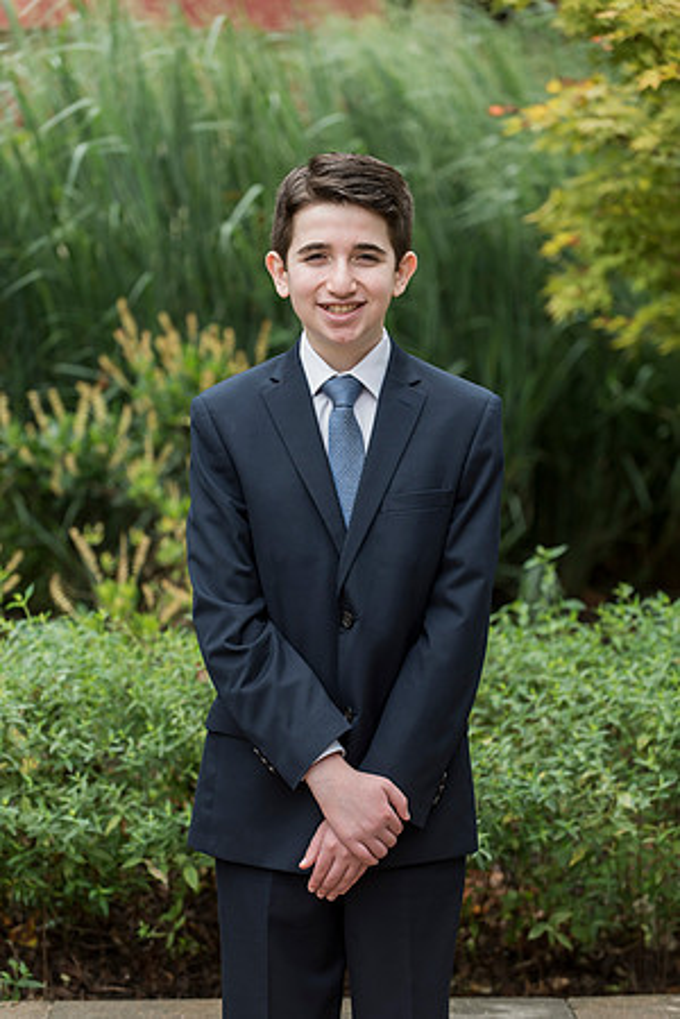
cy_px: 510
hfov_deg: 11.0
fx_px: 3541
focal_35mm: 125
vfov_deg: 16.4
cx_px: 340
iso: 400
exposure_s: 1/400
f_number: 3.5
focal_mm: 125
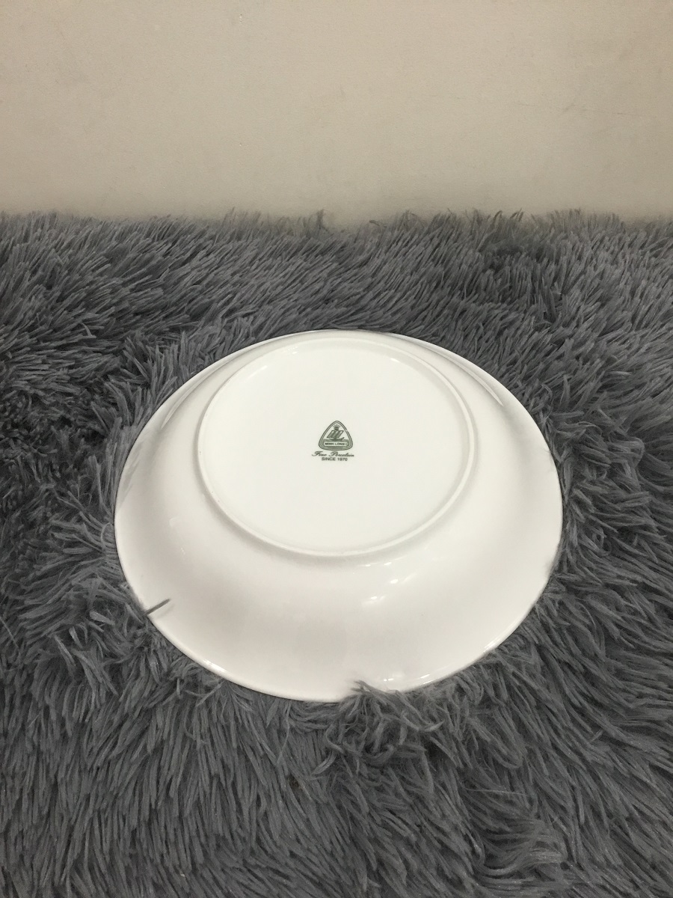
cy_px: 449
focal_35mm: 31
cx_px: 336
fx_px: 804
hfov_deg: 45.4
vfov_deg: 58.4
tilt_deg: -51.1
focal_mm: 3.3
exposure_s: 1/33
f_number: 2.4
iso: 64
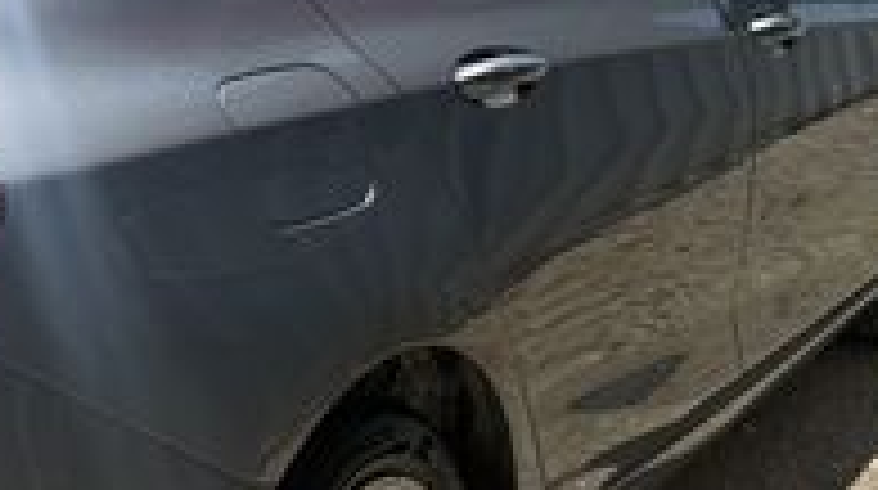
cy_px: 288
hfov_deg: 23.0
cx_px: -140
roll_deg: +2.5
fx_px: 1999
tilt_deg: -12.8
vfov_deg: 14.0
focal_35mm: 86
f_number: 1.78
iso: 80
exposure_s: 1/6173
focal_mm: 6.76
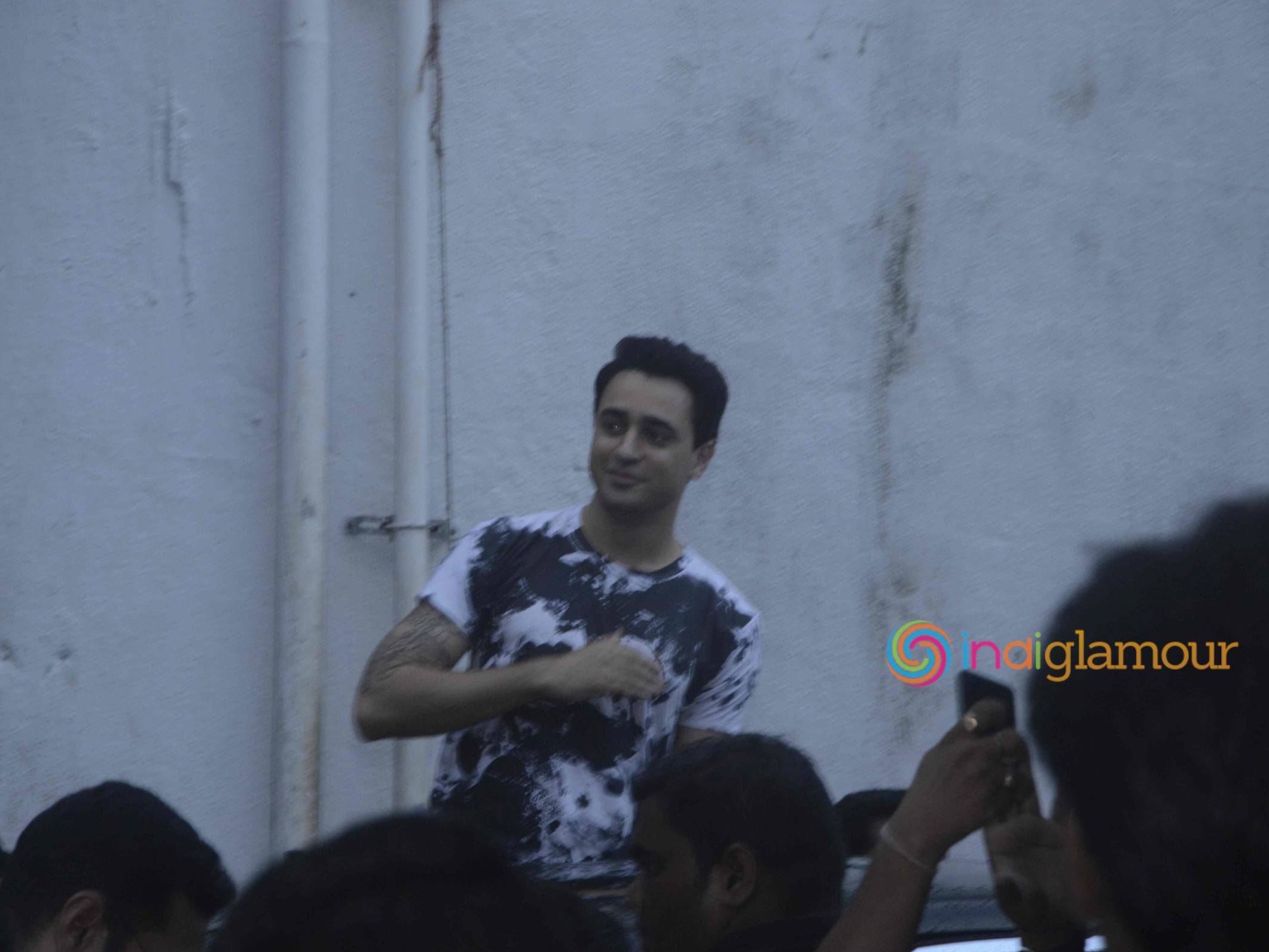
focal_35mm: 172
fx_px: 6289
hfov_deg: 11.5
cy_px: 475
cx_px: 585
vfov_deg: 8.7
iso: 800
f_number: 9
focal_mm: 105
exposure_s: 1/100
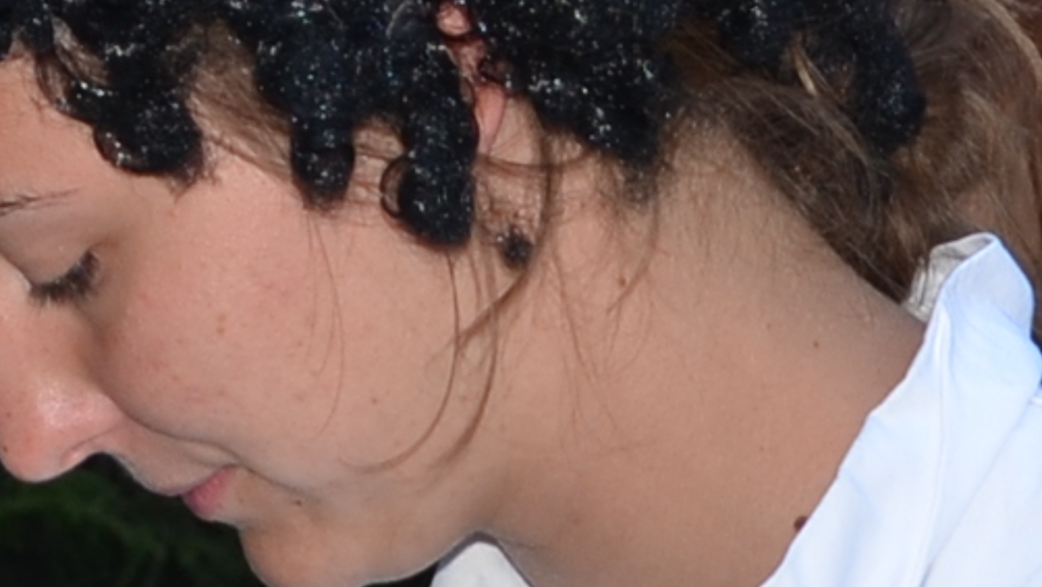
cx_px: 274
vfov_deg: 4.0
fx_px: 8293
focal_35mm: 300
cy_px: 977
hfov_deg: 7.2
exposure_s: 1/125
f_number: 5.6
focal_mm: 26
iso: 200
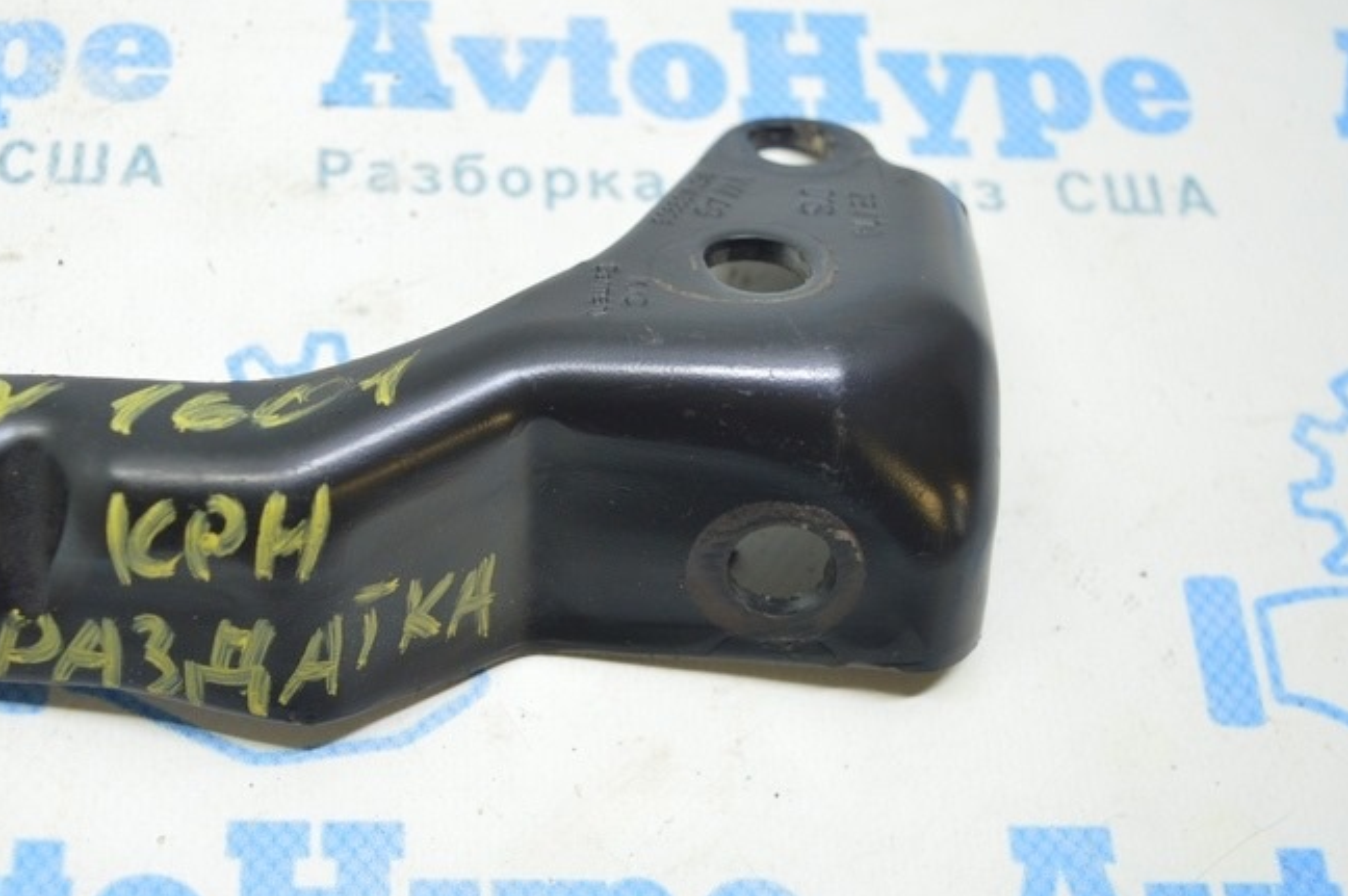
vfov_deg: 27.0
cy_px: 492
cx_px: 389
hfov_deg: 39.0
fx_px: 1863
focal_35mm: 50
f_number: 3.8
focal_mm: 21
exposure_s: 1/40
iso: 400
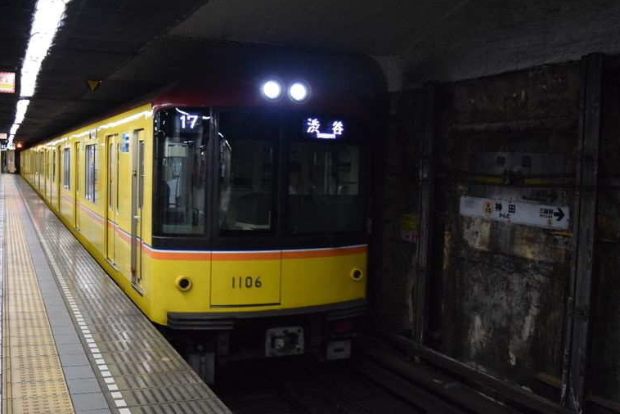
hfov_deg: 50.7
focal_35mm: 38
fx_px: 655
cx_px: 304
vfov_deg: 35.1
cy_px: 214
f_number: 4
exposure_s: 1/160
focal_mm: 24
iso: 3200
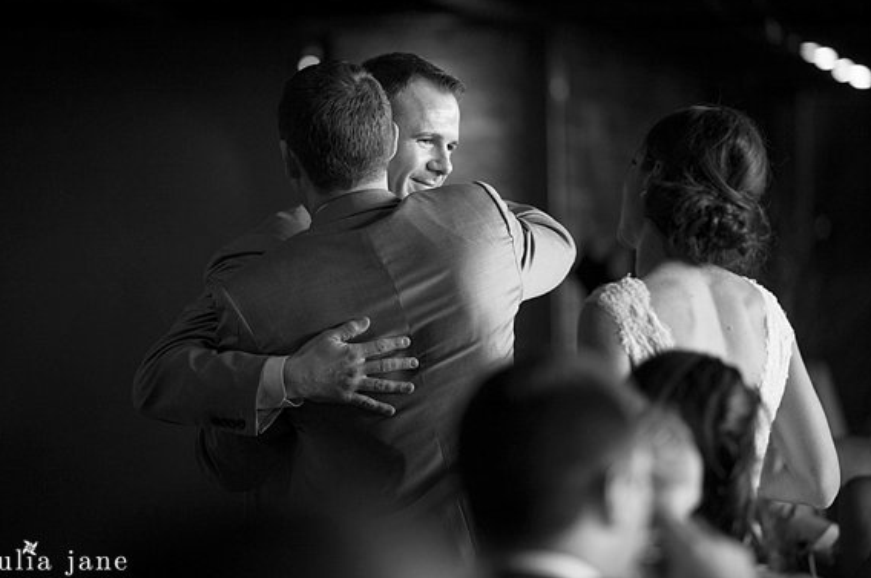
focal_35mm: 185
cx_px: 422
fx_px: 4470
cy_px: 284
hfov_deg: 11.1
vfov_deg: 7.4
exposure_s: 1/400
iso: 1250
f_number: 2.8
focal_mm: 175
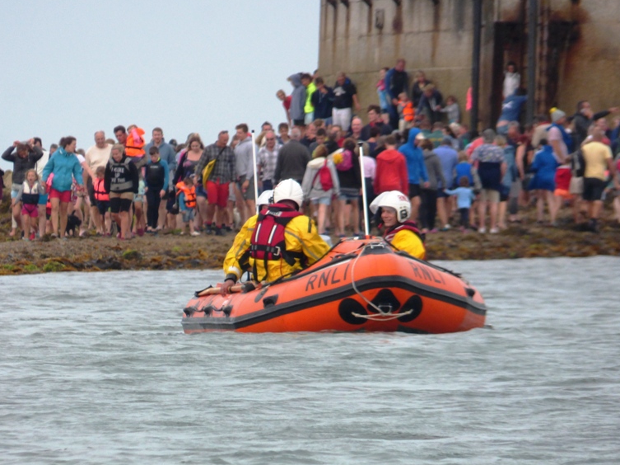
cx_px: 296
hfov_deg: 1.9
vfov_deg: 1.4
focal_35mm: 1047
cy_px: 232
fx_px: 18744
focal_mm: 160.35
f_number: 5.6
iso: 320
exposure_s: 1/200
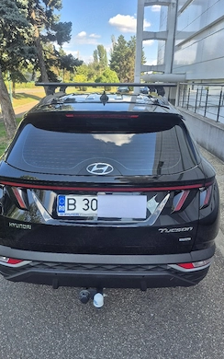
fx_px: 244
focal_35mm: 25
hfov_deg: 49.3
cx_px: 103
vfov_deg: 72.5
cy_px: 179
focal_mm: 5.4
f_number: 1.8
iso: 25
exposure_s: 1/556
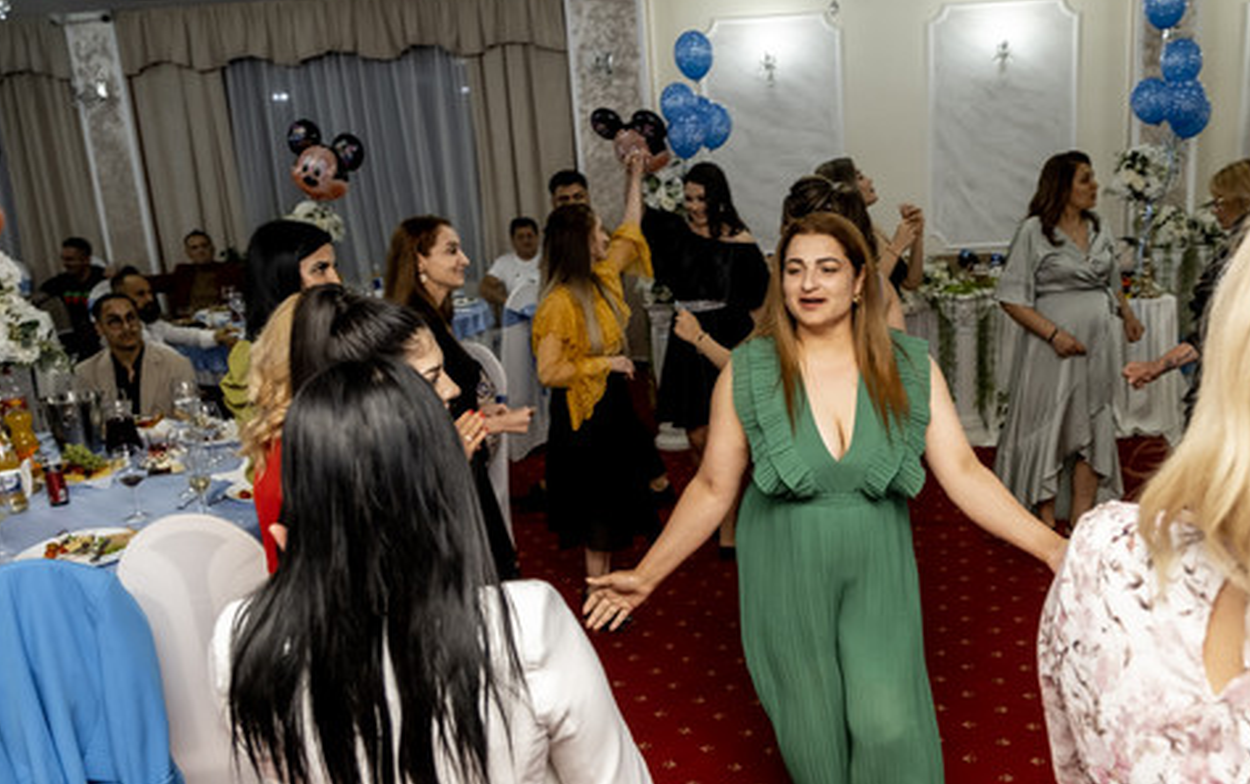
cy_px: 440
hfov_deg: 57.6
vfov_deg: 38.3
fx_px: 1125
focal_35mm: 33
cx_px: 759
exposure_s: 1/160
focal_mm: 16
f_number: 2.8
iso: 1000
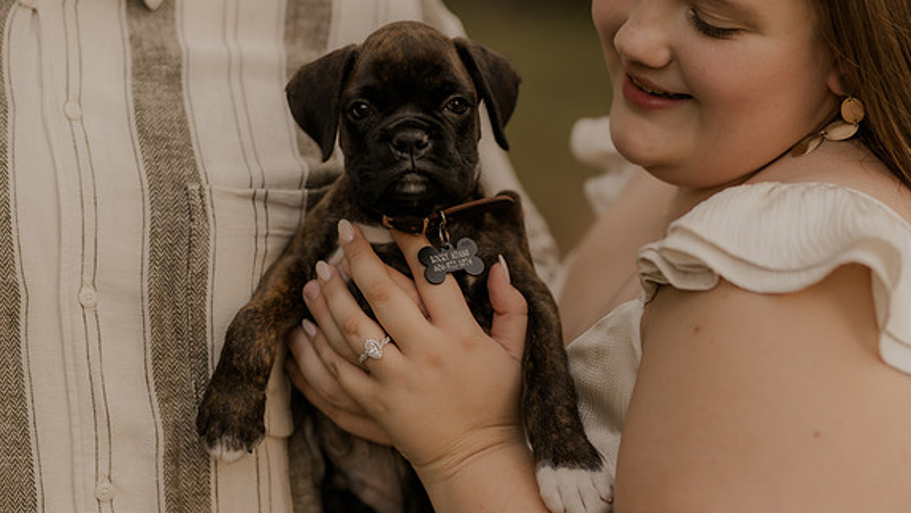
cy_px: 298
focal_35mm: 90
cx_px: 452
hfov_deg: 23.7
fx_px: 2174
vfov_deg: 13.4
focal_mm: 85
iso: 100
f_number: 2
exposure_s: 1/200
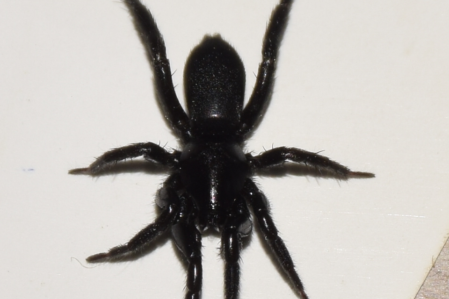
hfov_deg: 9.8
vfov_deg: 6.5
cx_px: 224
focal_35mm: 210
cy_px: 150
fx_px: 2619
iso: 100
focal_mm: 140
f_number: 13
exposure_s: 1/160
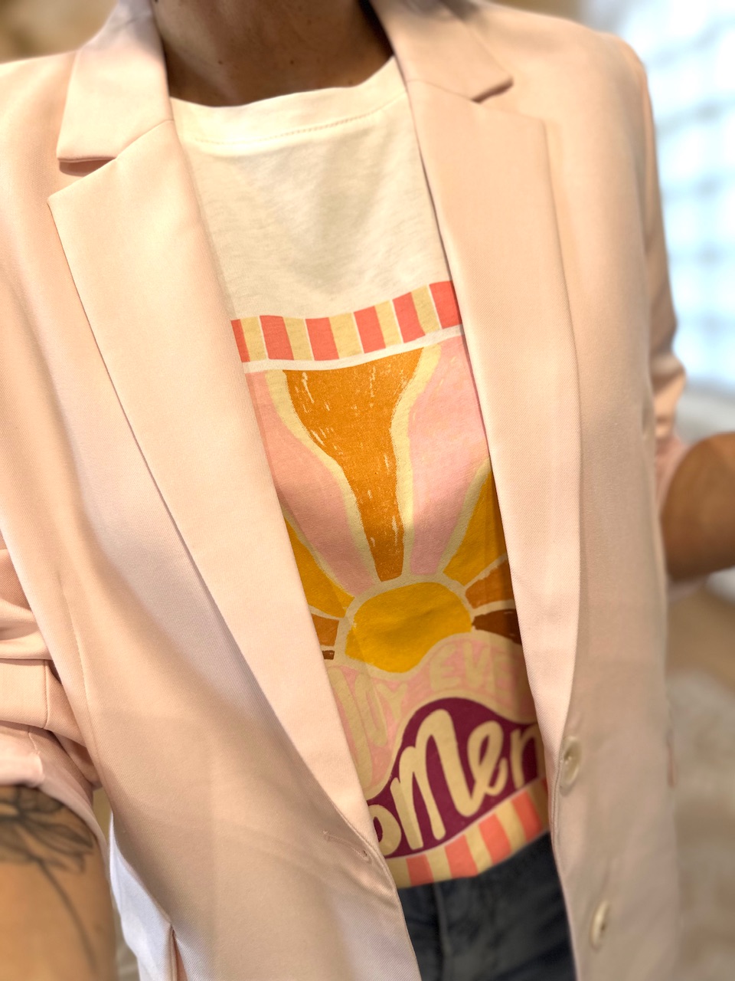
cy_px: 490
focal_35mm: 24
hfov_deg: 56.8
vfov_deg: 71.6
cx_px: 368
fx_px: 679
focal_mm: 6.86
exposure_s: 1/100
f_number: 1.78
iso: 160
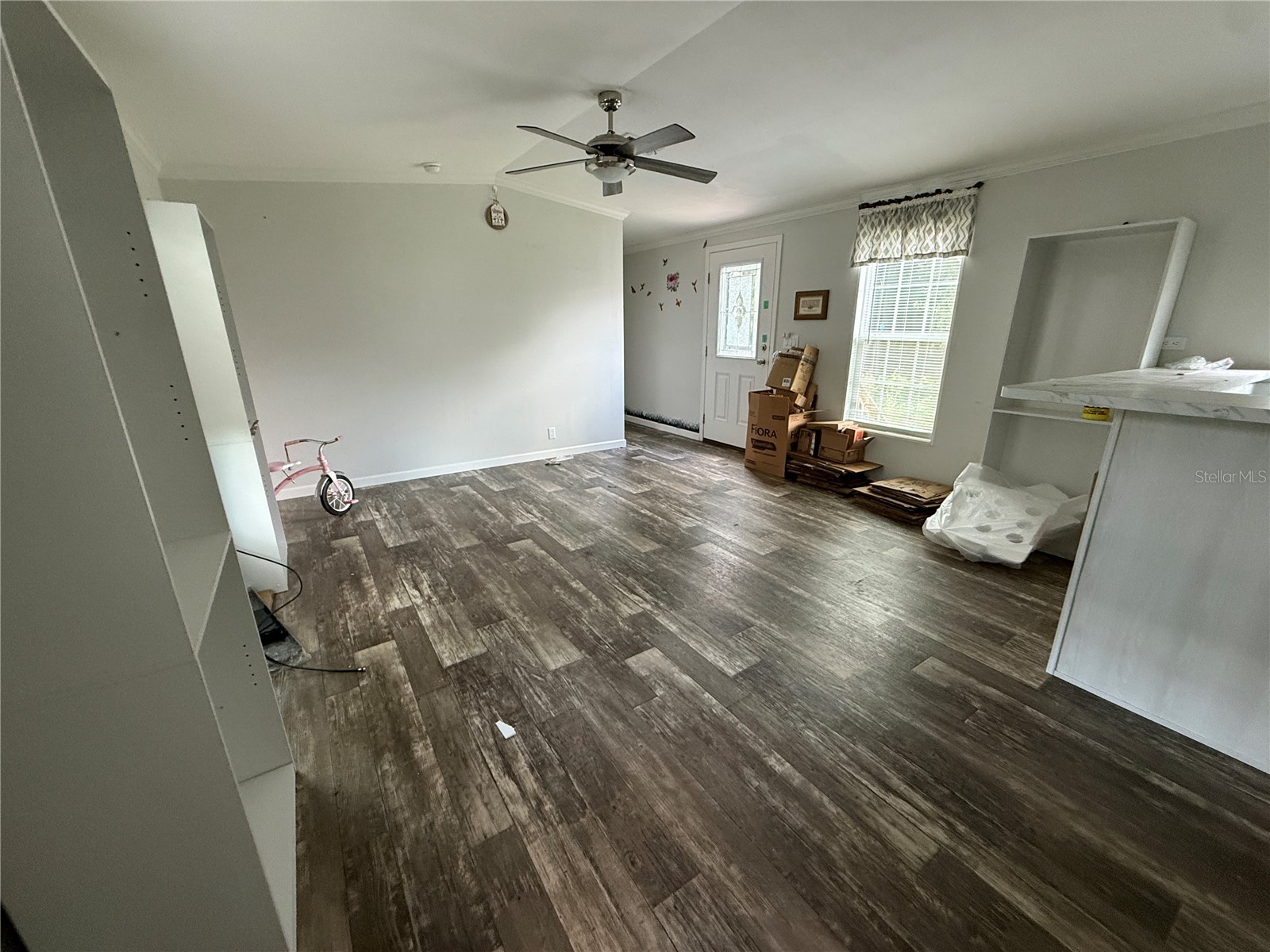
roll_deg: +0.4
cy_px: 476
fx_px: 514
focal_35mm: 14
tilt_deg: -15.6
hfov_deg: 102.1
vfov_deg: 85.7
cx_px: 635
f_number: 2.2
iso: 400
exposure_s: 1/60
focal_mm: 2.22
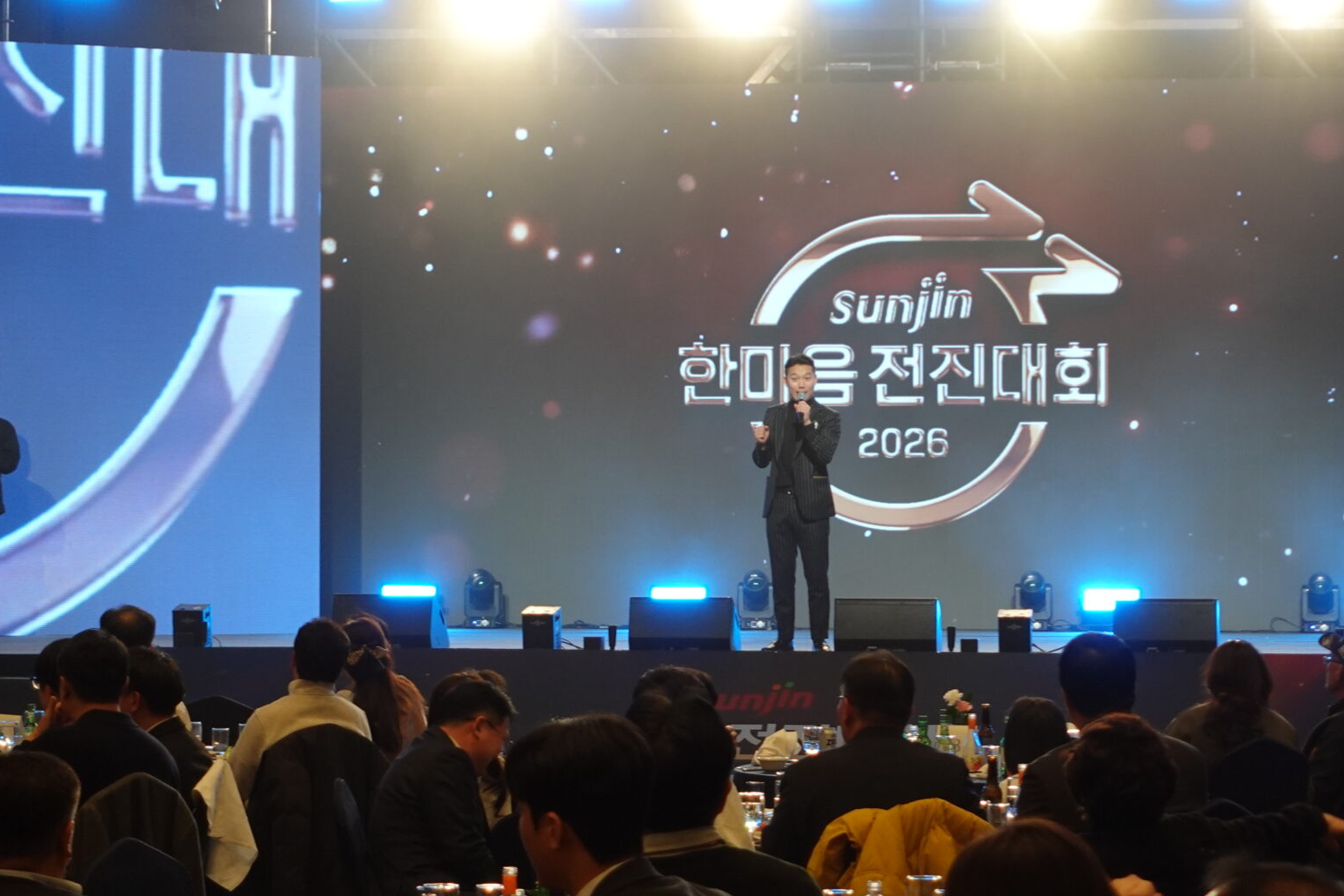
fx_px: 4330
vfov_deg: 11.8
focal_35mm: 116
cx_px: 853
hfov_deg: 17.6
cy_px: 391
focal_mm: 25.7
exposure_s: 1/80
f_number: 2.8
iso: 320
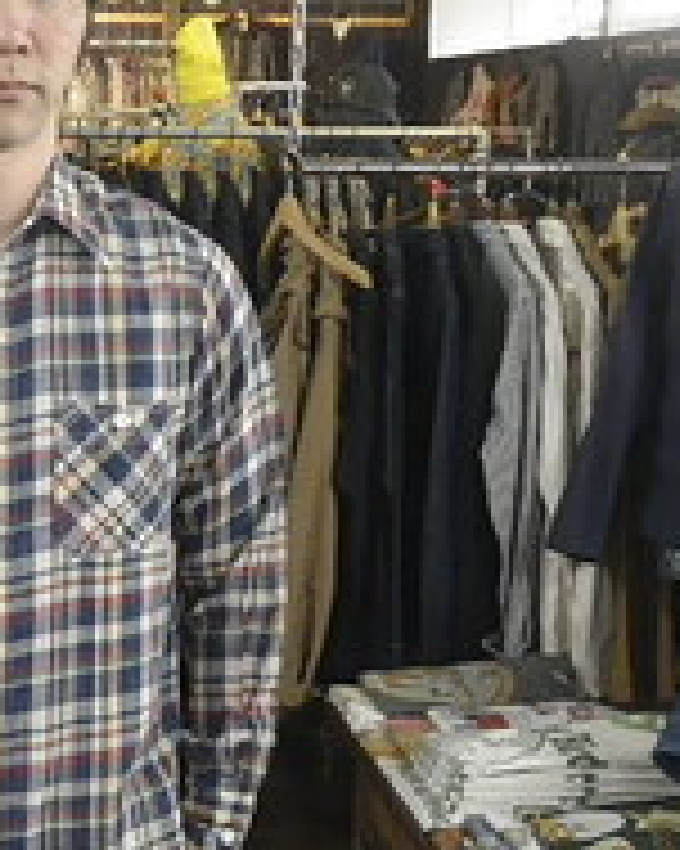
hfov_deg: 19.6
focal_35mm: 76
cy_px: 403
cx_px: 23
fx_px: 1913
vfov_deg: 25.1
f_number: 4.2
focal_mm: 7.5
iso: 800
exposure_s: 1/30
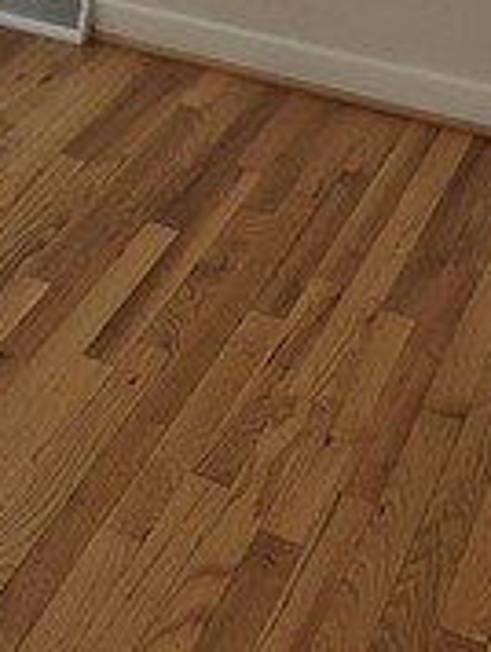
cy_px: -379
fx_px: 1623
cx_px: -304
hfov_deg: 15.5
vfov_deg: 19.3
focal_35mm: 86
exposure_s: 1/120
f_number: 1.8
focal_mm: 5.4
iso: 80
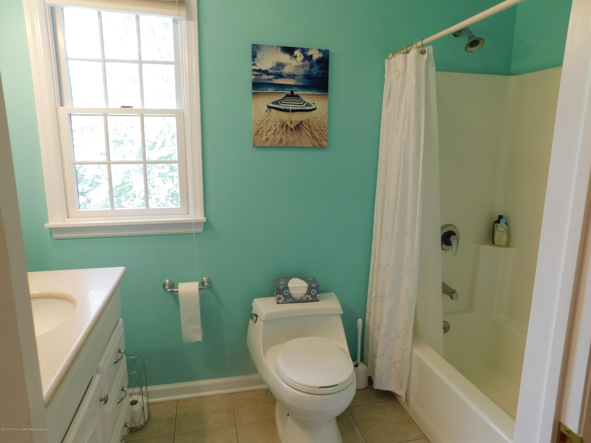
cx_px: 296
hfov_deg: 73.9
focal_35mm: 23
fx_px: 393
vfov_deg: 58.9
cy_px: 222
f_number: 3
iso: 125
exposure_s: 1/30
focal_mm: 4
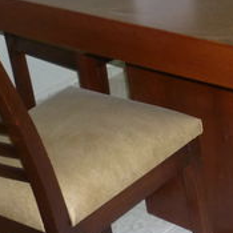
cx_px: 293
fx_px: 762
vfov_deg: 17.2
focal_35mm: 100
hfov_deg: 16.5
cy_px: 29
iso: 250
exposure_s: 1/30
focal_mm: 5.5
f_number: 2.8
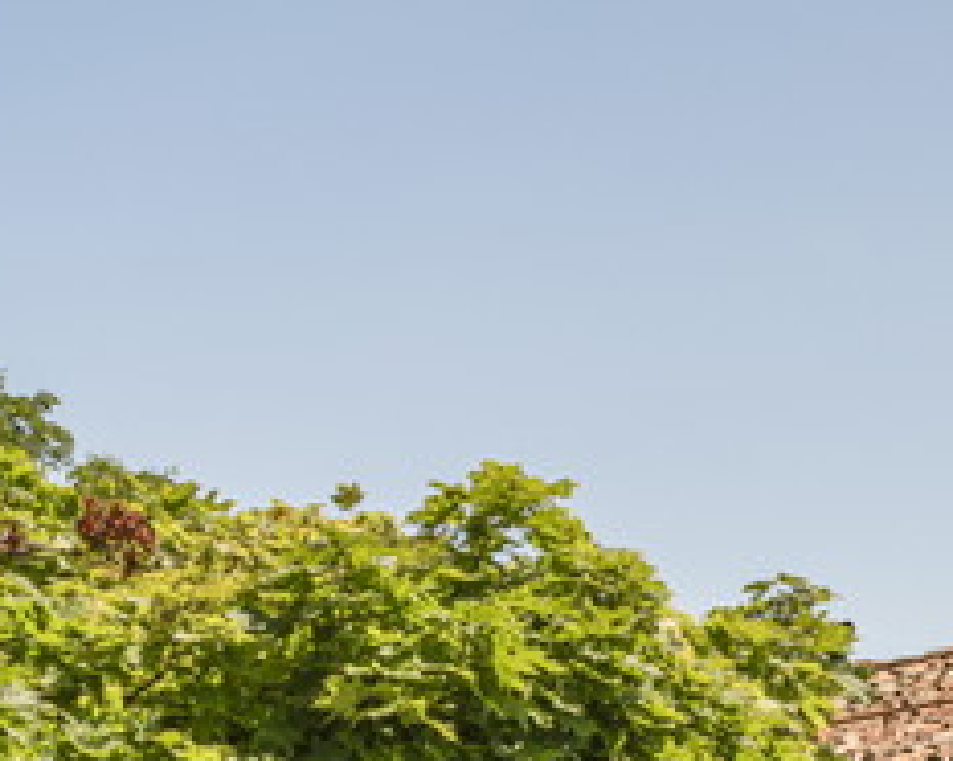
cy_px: 945
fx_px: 4368
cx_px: 1448
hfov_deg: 11.9
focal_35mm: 155
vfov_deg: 9.8
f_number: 8
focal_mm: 50
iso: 200
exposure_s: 1/500
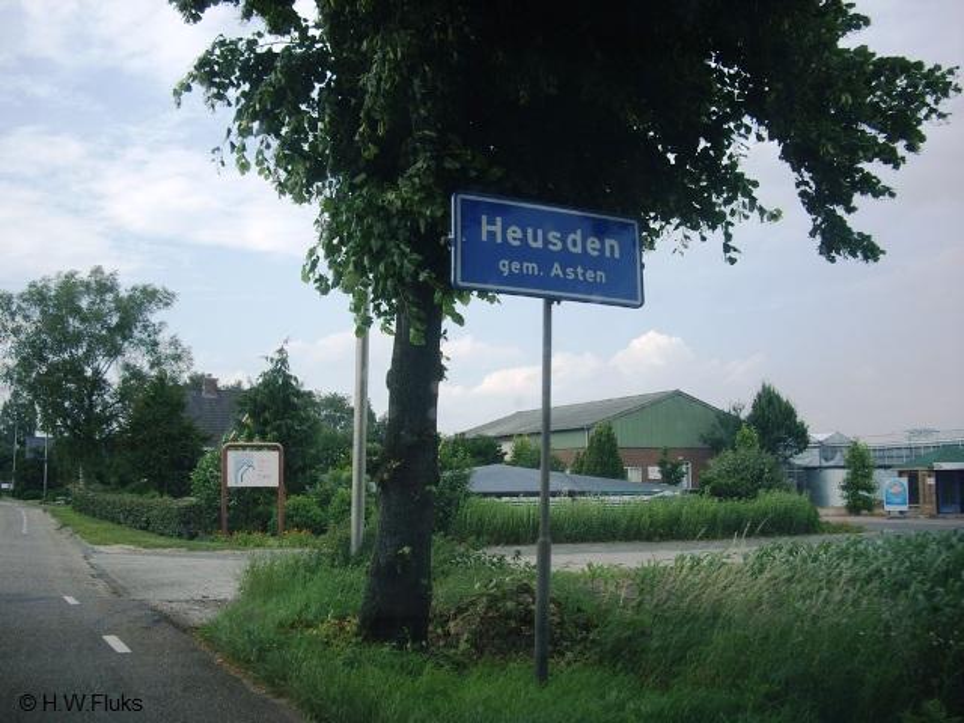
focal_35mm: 38
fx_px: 1058
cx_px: 482
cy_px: 362
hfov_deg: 49.0
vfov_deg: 37.7
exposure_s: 1/640
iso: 64
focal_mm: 7.9
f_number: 2.8
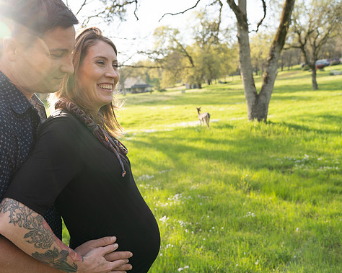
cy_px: 135
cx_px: 136
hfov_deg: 56.7
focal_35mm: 31
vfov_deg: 47.1
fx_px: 314
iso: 160
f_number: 4
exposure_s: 1/250
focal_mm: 27
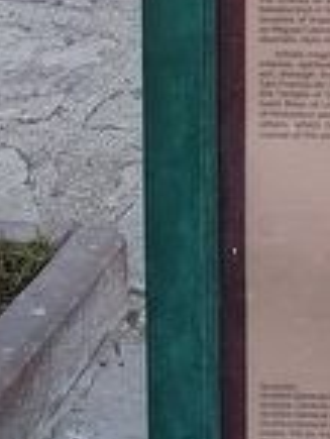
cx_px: 348
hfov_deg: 10.3
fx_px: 1815
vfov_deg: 12.2
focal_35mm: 143
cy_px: -433
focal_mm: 4.32
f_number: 2.4
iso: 125
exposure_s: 1/120
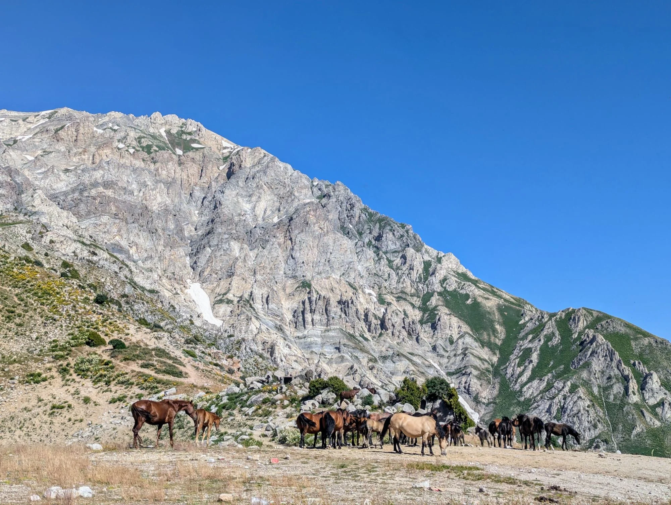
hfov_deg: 39.6
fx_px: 932
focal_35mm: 48
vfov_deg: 30.3
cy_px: 252
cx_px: 336
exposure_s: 1/2000
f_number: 1.85
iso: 41
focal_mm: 6.81
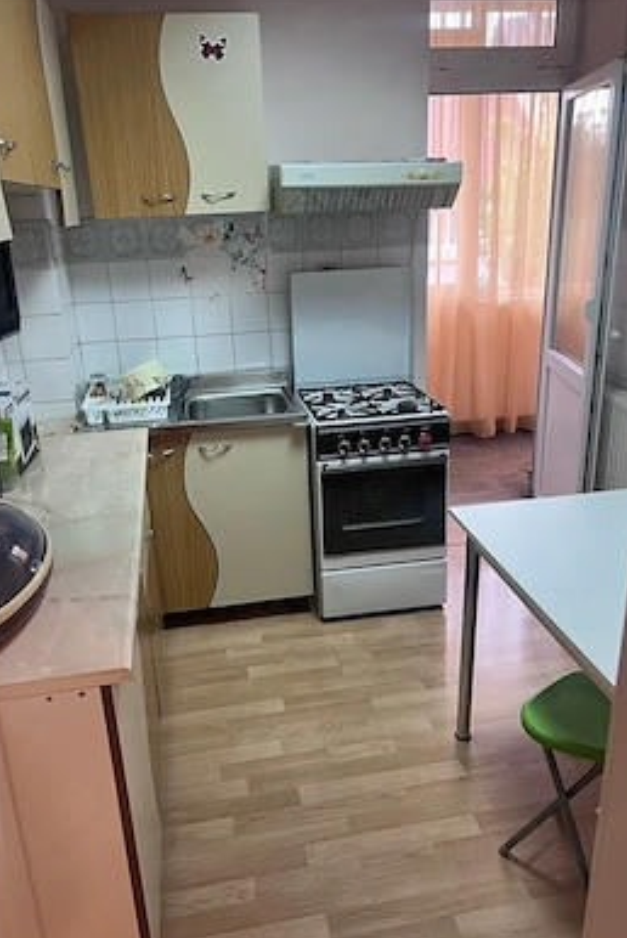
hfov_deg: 46.5
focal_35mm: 28
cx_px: 299
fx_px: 730
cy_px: 471
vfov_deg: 65.4
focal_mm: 5.7
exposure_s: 1/50
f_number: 1.5
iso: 80
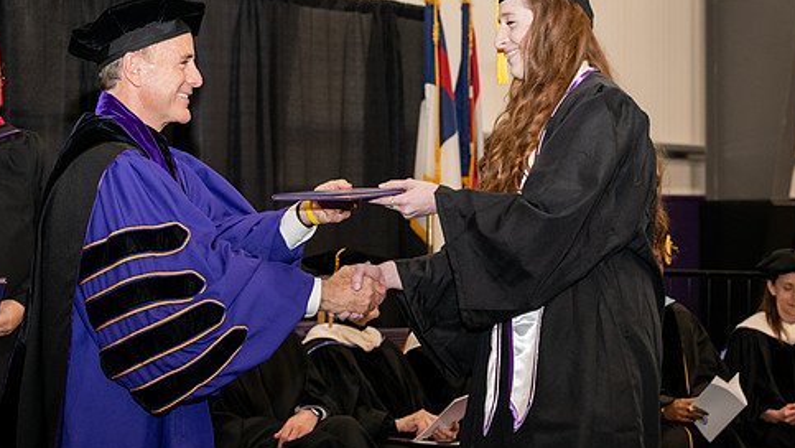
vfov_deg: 13.7
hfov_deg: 24.2
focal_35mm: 88
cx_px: 372
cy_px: 156
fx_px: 1856
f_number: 5
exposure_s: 1/200
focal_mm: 70
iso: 2000
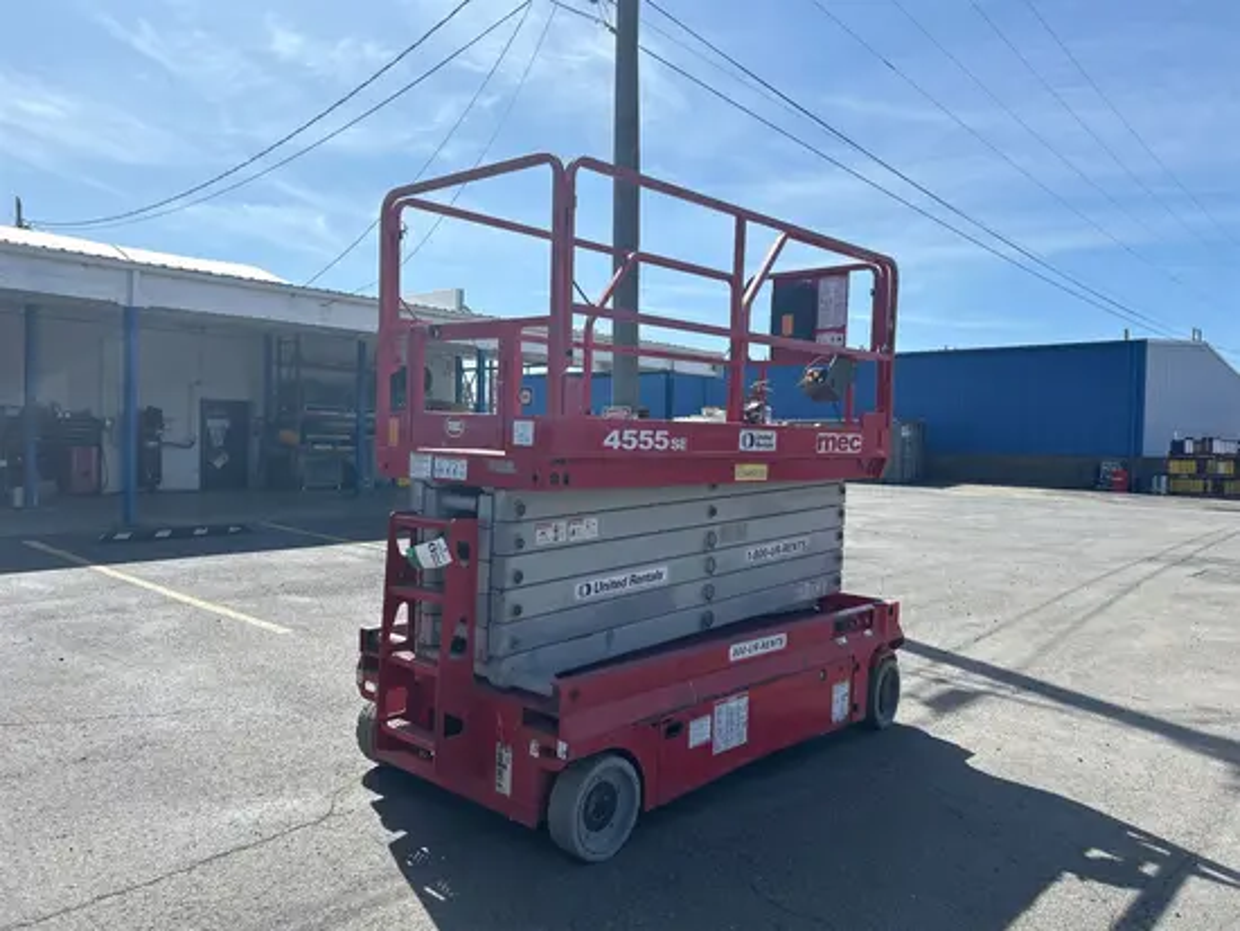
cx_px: 620
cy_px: 466
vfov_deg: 53.1
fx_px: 932
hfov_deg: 67.3
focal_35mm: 26
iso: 50
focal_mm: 5.7
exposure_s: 1/4831
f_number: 1.5
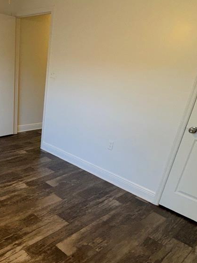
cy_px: 172
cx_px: 35
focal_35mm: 30
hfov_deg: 44.2
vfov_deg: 58.8
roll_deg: -4.4
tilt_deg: -26.8
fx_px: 228
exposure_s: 1/120
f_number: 2.2
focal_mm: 2.22
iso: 100
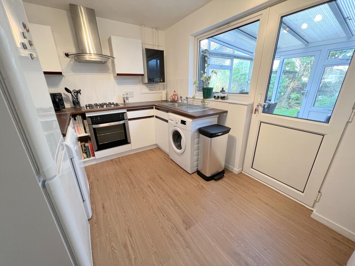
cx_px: 178
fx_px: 133
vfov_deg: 89.9
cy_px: 133
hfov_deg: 106.2
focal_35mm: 13
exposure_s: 1/50
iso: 200
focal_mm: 1.57
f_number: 1.8
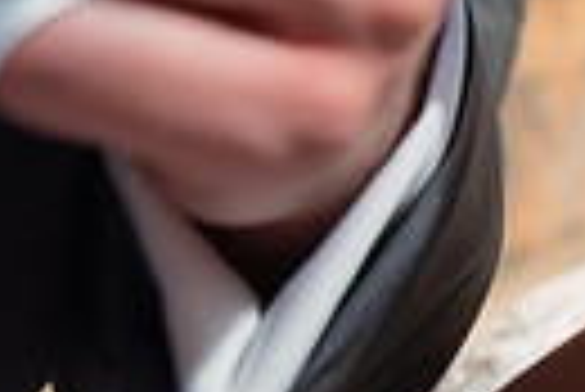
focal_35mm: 85
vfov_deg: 15.2
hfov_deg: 17.6
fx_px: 1383
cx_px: 1148
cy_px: -151
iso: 12800
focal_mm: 19
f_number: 2.8
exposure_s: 1/200
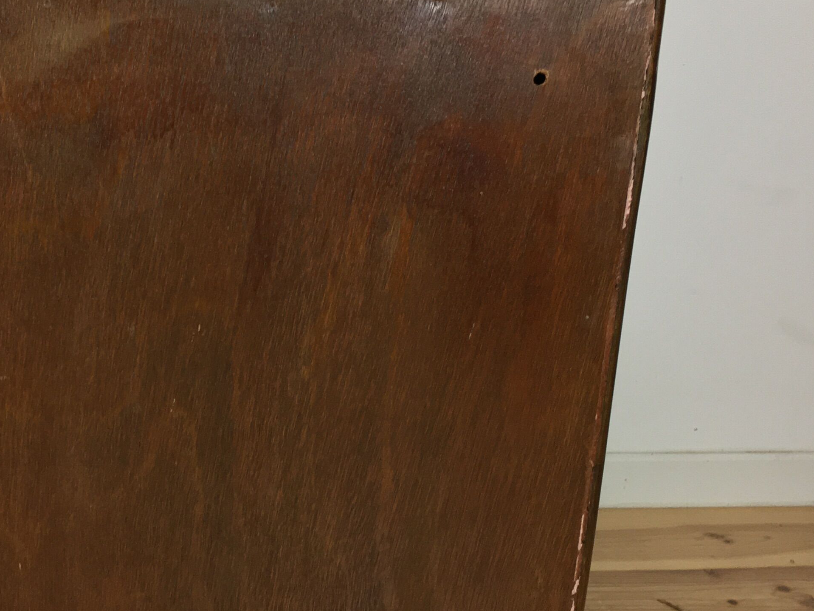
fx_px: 1435
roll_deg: +0.2
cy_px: 374
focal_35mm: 61
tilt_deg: -20.3
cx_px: 72
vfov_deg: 24.0
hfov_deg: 30.2
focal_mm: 4.15
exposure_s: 1/33
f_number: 2.2
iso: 64
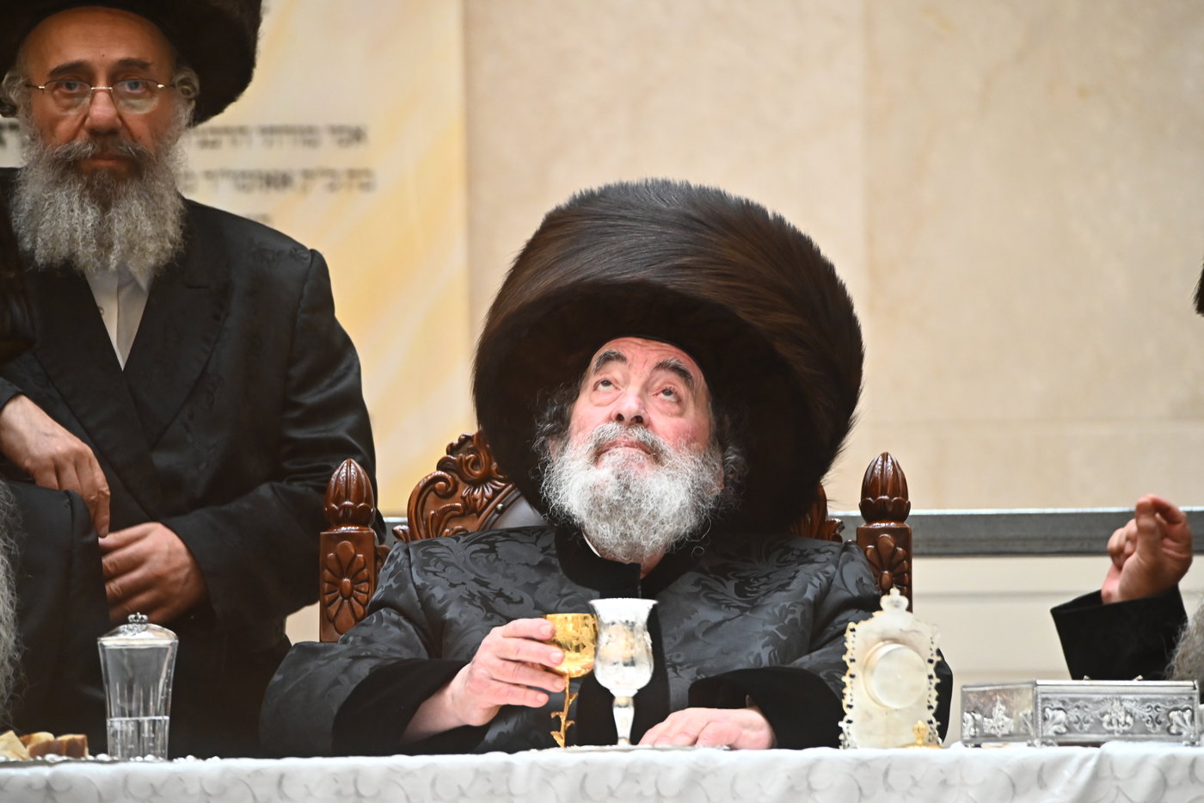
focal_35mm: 600
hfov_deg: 3.4
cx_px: 602
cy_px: 402
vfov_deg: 2.3
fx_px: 20063
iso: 4000
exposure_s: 1/125
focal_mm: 600
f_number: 6.3
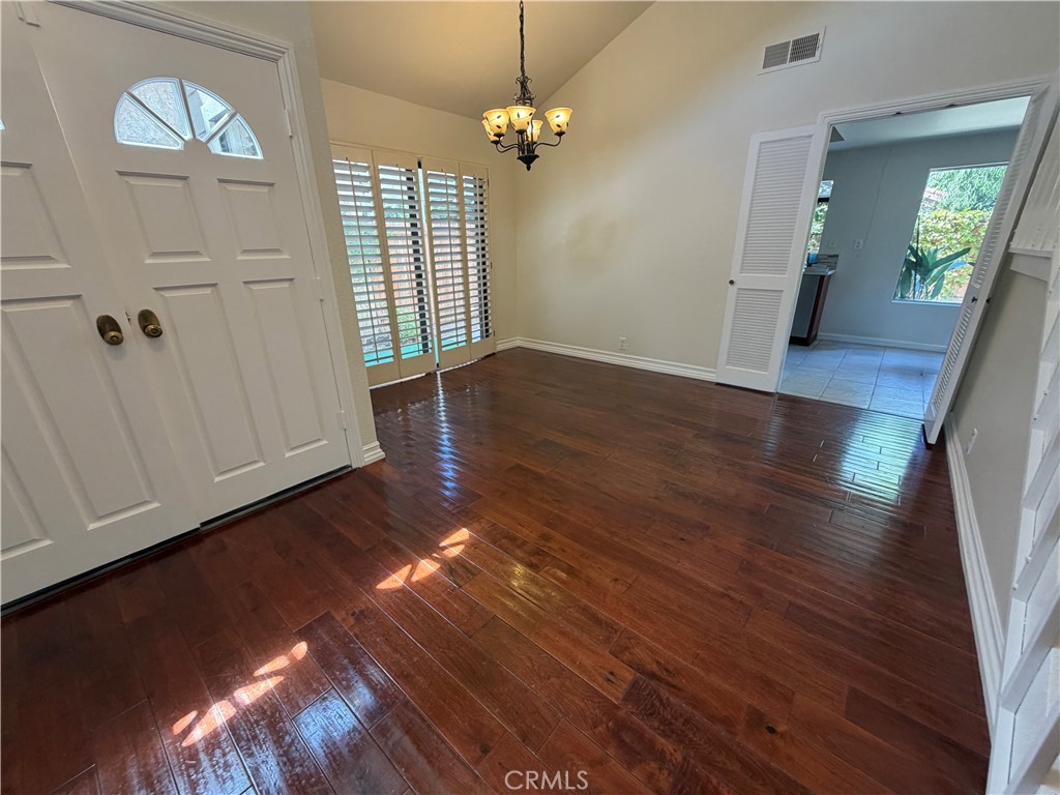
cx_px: 530
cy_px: 398
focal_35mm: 14
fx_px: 429
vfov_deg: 85.7
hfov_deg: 102.1
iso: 200
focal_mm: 2.22
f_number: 2.2
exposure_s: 1/120
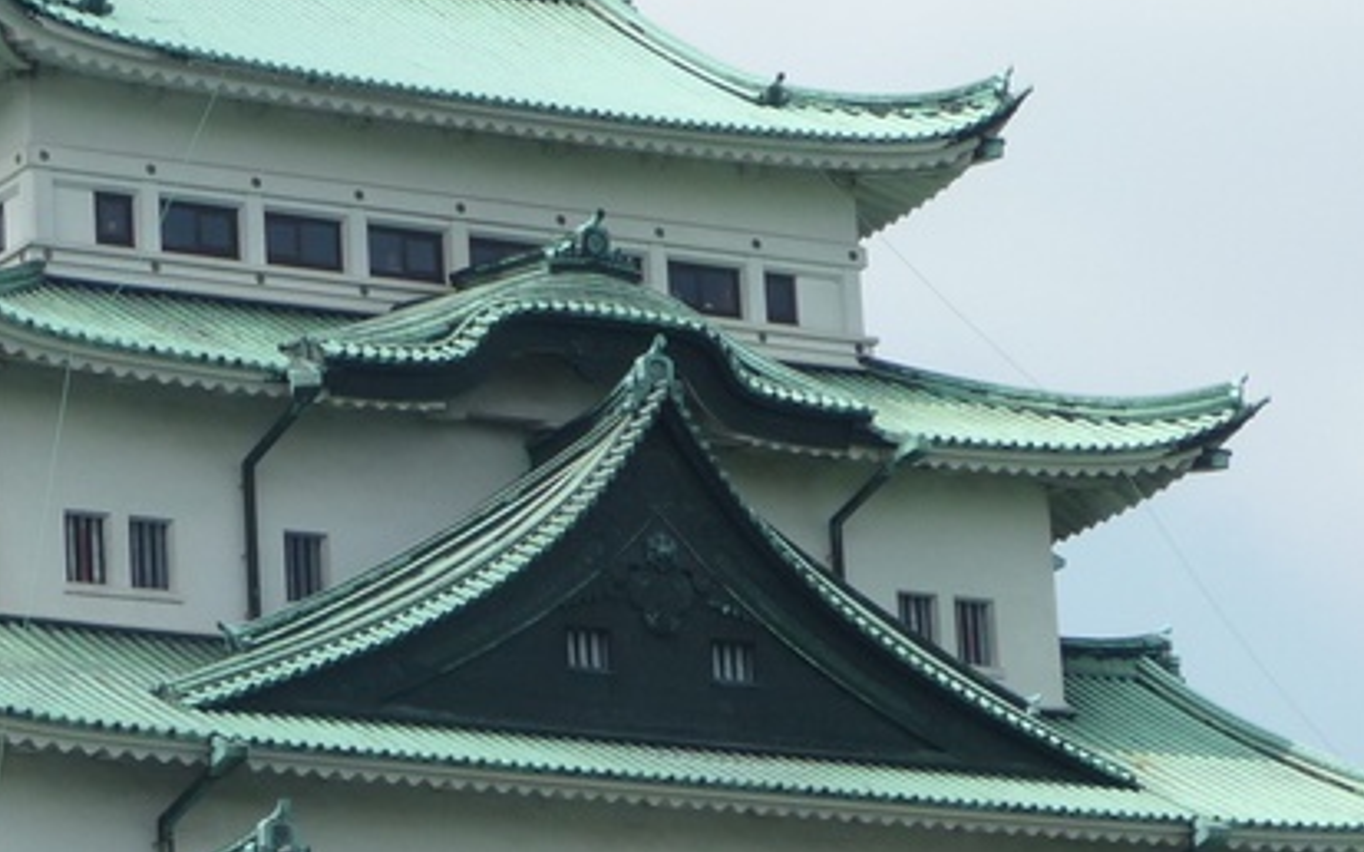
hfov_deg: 10.2
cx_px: 320
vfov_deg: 6.4
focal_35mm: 205
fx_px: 7620
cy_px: 497
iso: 100
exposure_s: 1/500
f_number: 4.7
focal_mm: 14.2
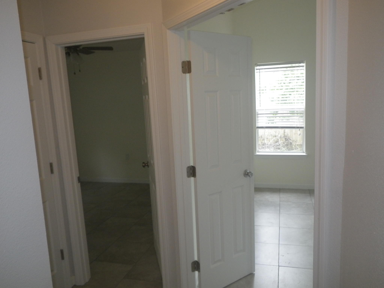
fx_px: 311
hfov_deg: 63.4
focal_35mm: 28
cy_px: 144
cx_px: 192
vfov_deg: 49.7
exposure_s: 1/50
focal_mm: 5
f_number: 3.5
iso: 160
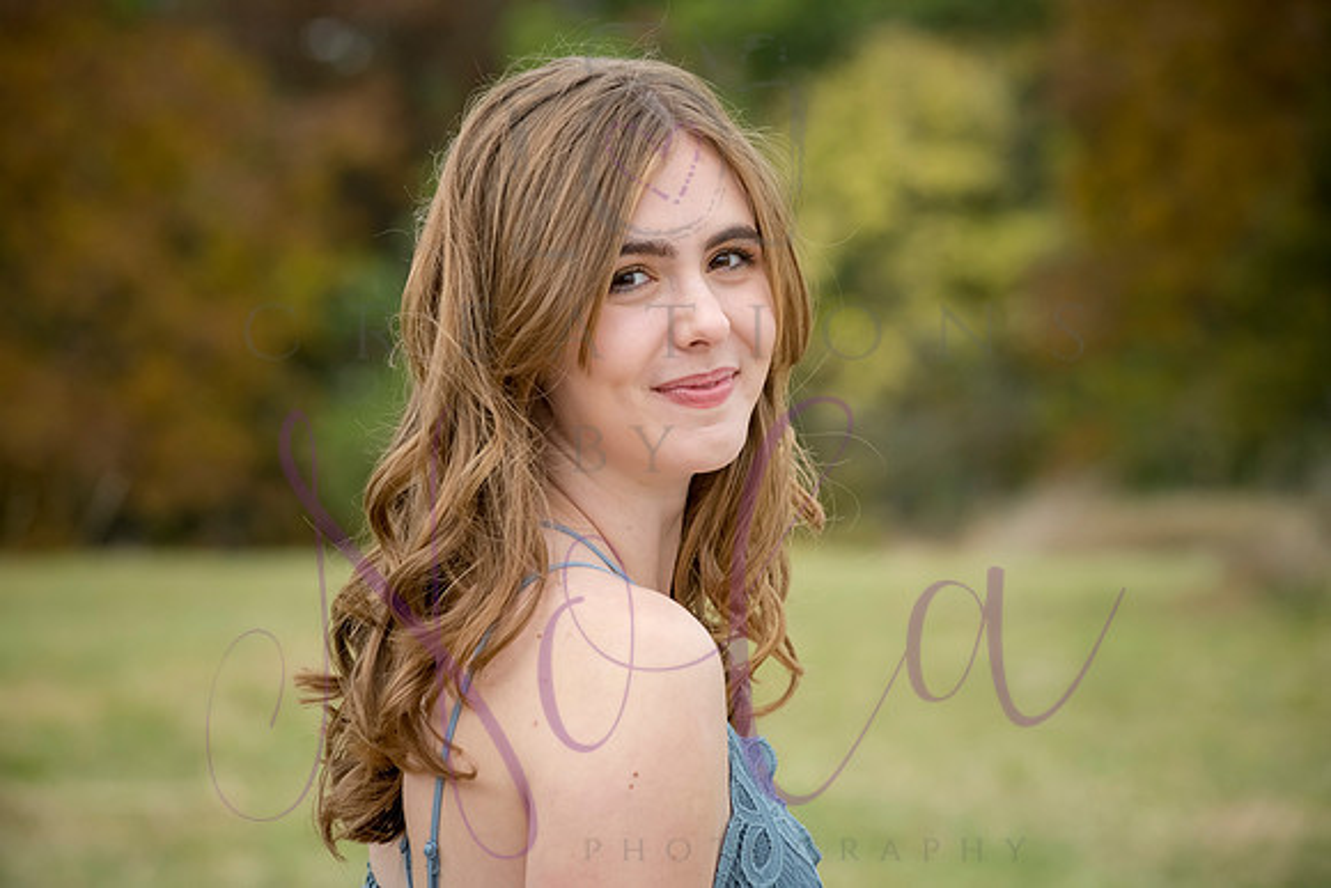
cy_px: 444
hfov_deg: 15.2
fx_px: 4992
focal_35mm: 135
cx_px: 666
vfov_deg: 10.2
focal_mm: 135
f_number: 7.1
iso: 800
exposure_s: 1/320
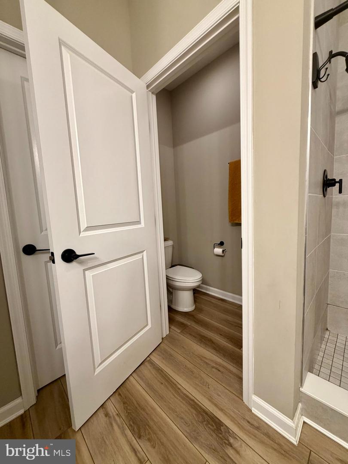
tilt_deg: -6.1
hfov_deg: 85.7
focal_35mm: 14
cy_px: 232
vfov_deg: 102.1
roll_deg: +3.6
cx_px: 174
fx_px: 188
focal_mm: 2.22
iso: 200
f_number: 2.2
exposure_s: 1/60
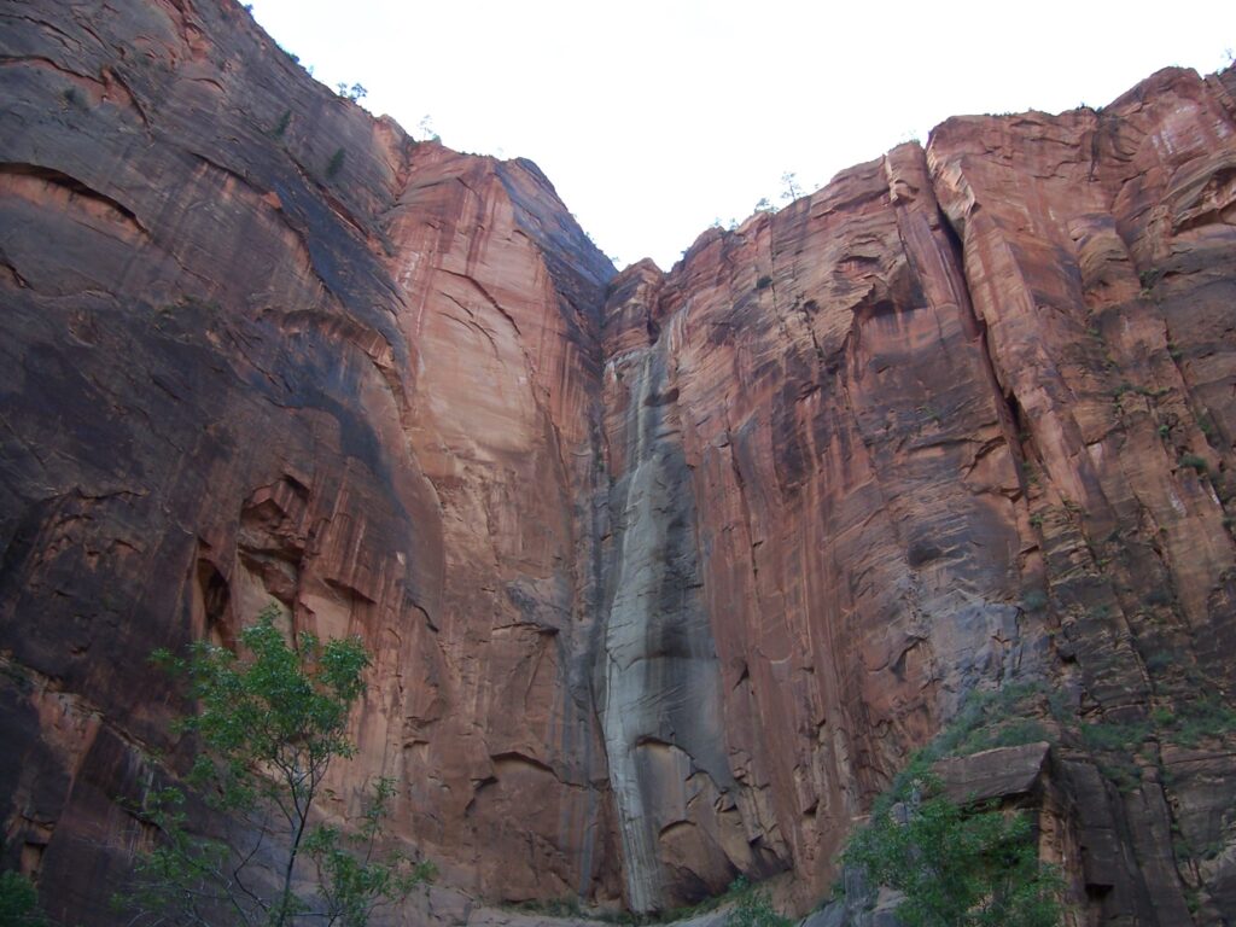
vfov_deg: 41.8
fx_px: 1214
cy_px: 464
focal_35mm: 34
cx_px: 618
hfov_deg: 54.0
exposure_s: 1/350
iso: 80
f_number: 2.7
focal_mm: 5.6
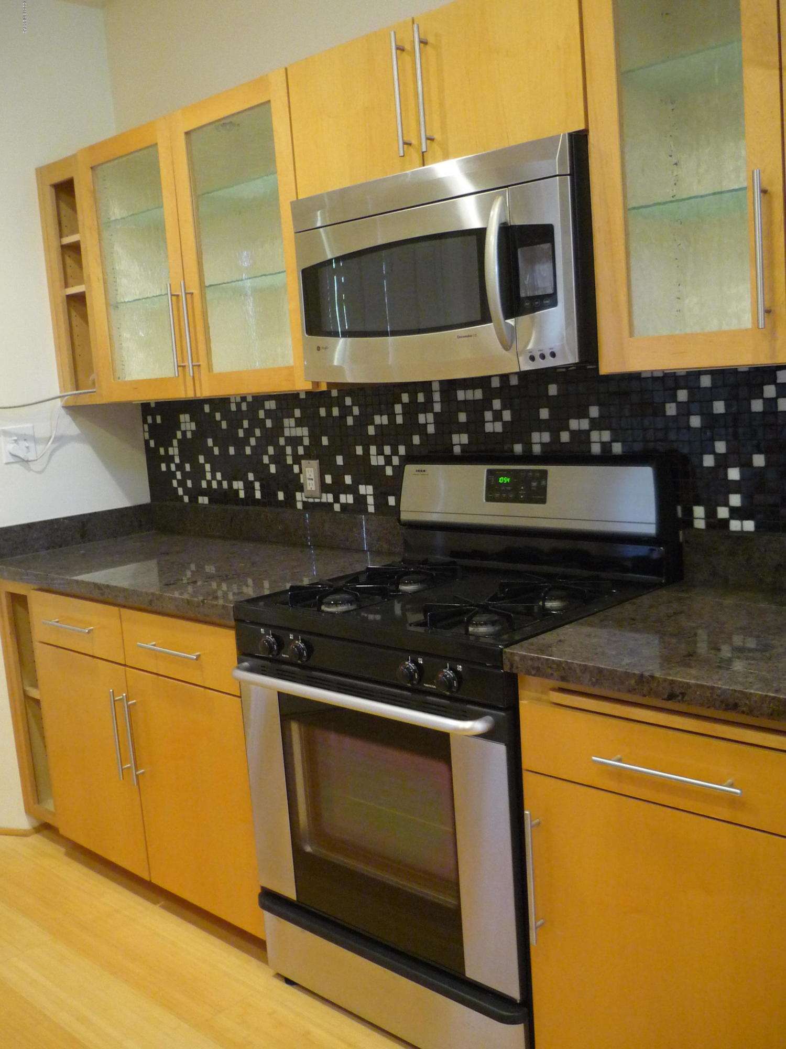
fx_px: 999
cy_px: 524
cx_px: 393
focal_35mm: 33
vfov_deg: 55.4
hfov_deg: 42.9
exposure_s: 1/15
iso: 400
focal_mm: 5.5
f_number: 2.8
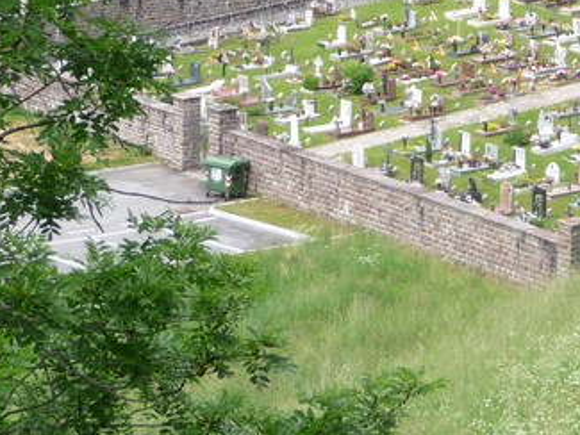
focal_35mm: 178
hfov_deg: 11.0
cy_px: -14
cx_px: 525
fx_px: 2984
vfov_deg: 8.3
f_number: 4.5
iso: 100
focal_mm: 11.3
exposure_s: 1/160
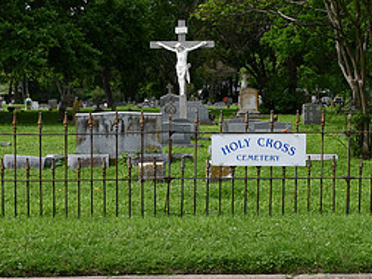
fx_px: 1043
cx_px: 226
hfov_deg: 20.2
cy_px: 136
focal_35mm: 97
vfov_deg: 15.3
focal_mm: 22
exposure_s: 1/250
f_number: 8
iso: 180
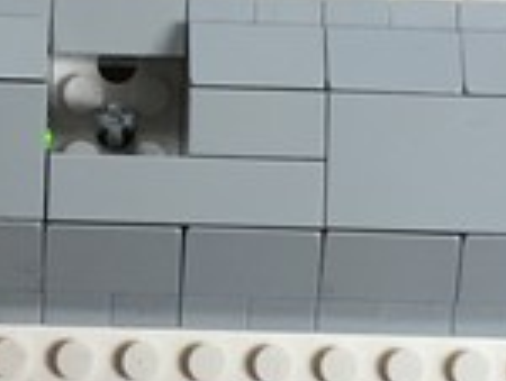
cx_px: 128
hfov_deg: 11.3
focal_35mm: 174
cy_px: 83
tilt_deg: -85.8
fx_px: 2548
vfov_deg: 8.5
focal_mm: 4.15
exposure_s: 1/33
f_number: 2.2
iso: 25
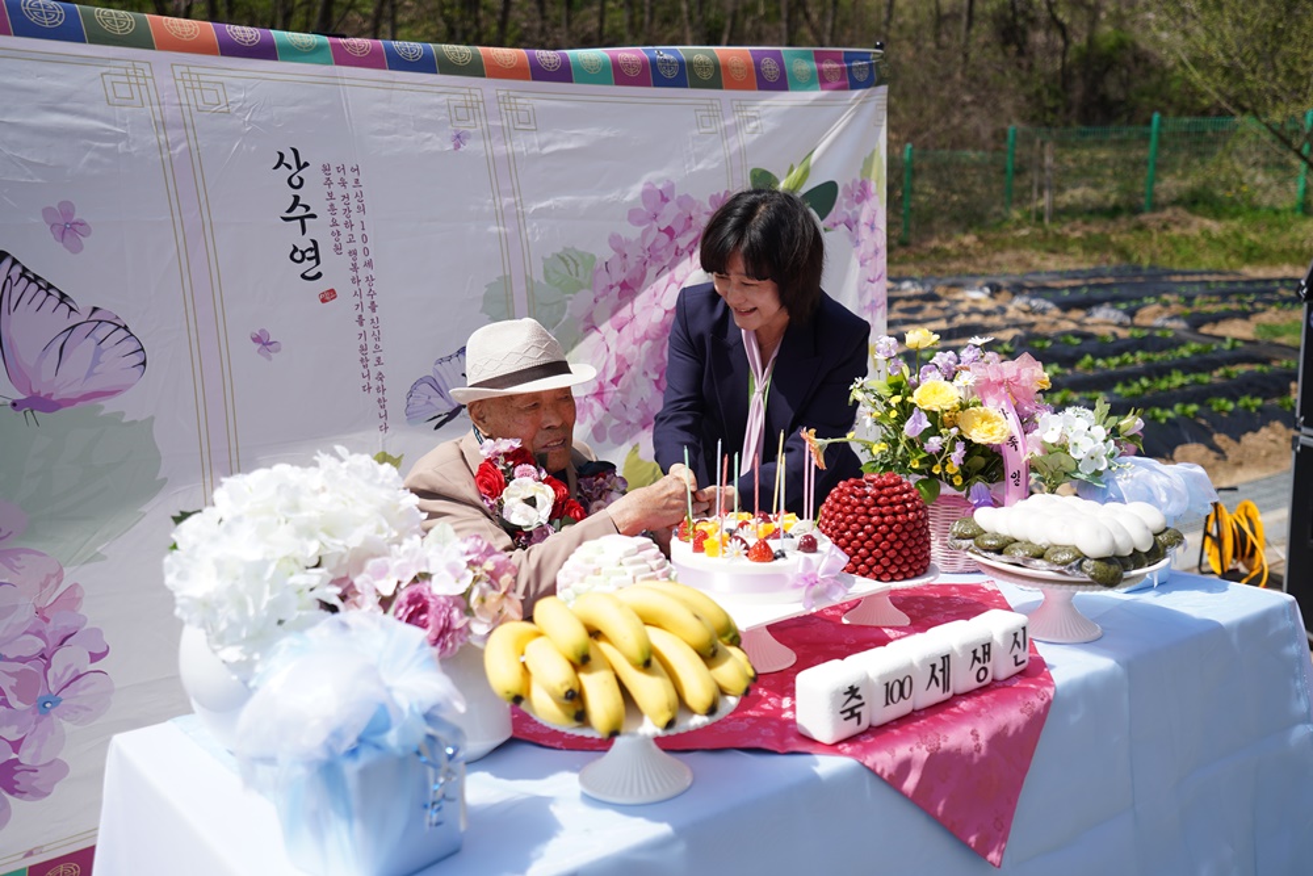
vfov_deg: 37.9
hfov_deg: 54.4
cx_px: 656
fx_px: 1277
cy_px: 438
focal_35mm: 35
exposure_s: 1/1250
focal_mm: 35
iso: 100
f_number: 2.8
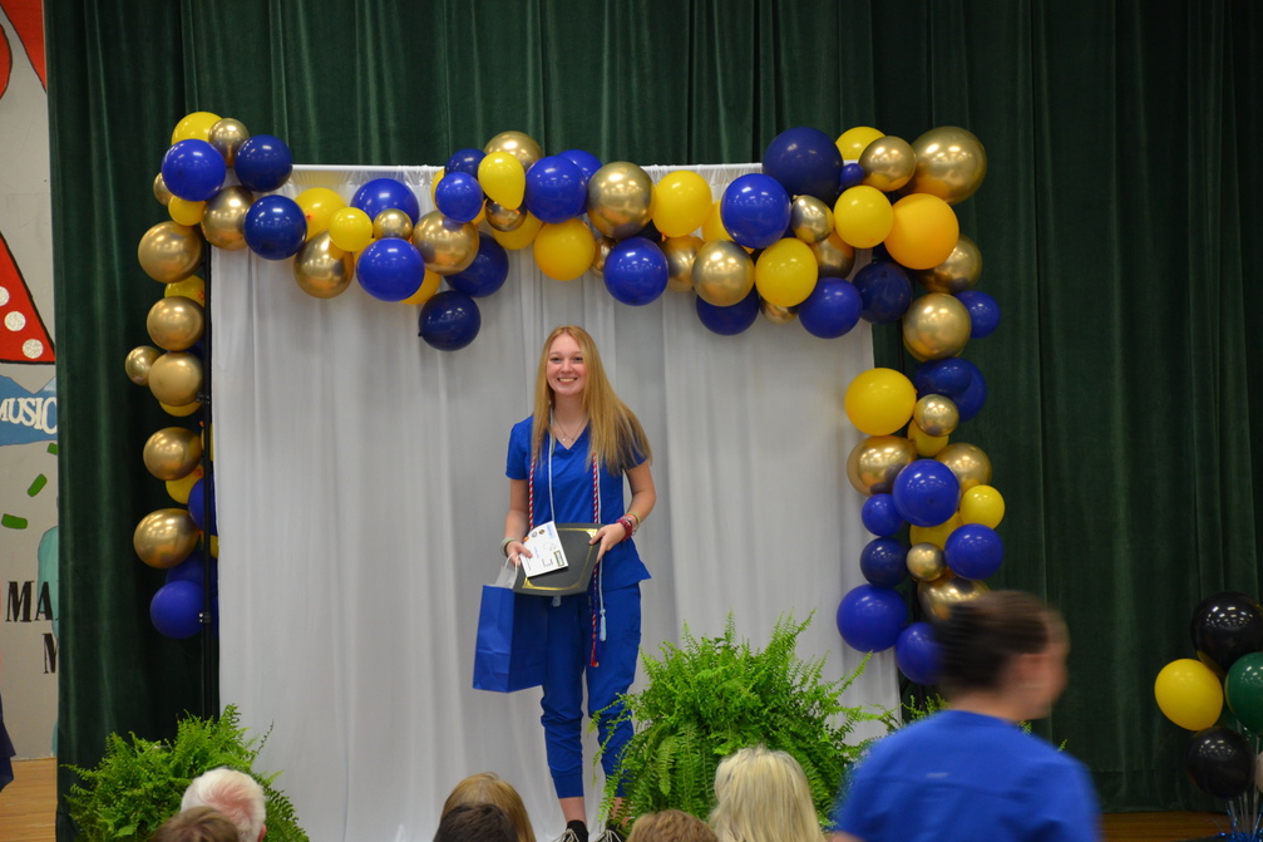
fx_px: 4805
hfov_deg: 15.0
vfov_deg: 10.0
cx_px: 623
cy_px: 422
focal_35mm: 137
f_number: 5.3
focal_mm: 90
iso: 1000
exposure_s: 1/30
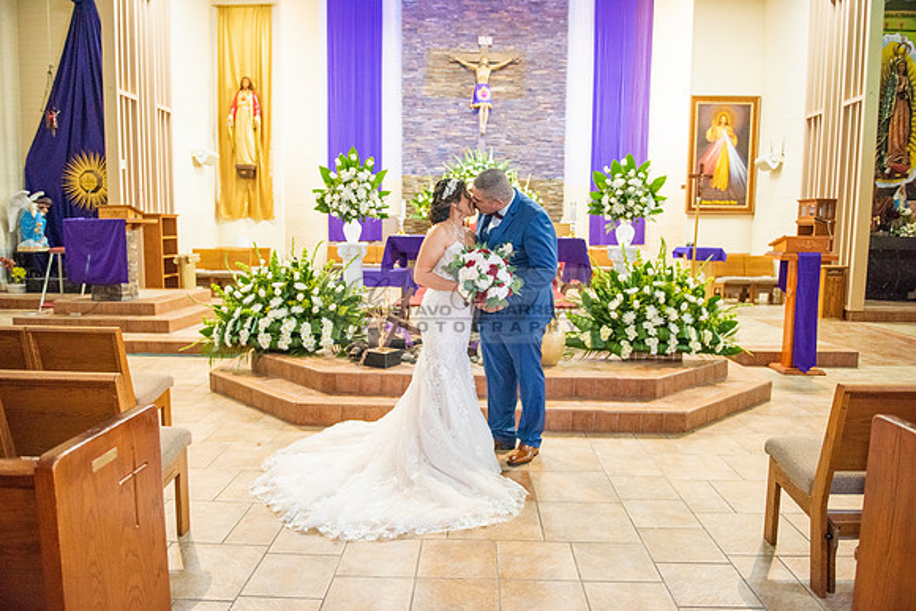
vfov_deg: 49.6
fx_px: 662
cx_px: 458
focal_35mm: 26
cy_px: 306
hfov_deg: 69.4
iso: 2000
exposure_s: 1/160
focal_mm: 26
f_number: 2.8
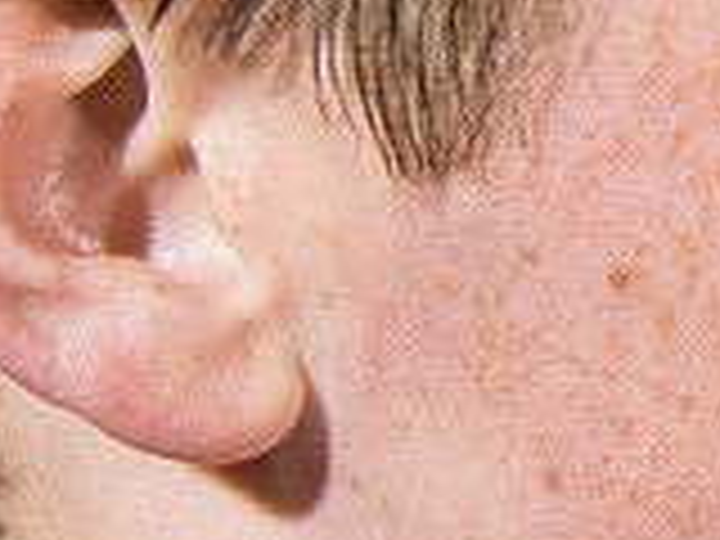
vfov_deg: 8.5
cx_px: 1188
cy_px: 326
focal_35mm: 174
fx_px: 3619
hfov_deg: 10.8
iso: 5000
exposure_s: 1/200
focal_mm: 50
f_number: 5.6
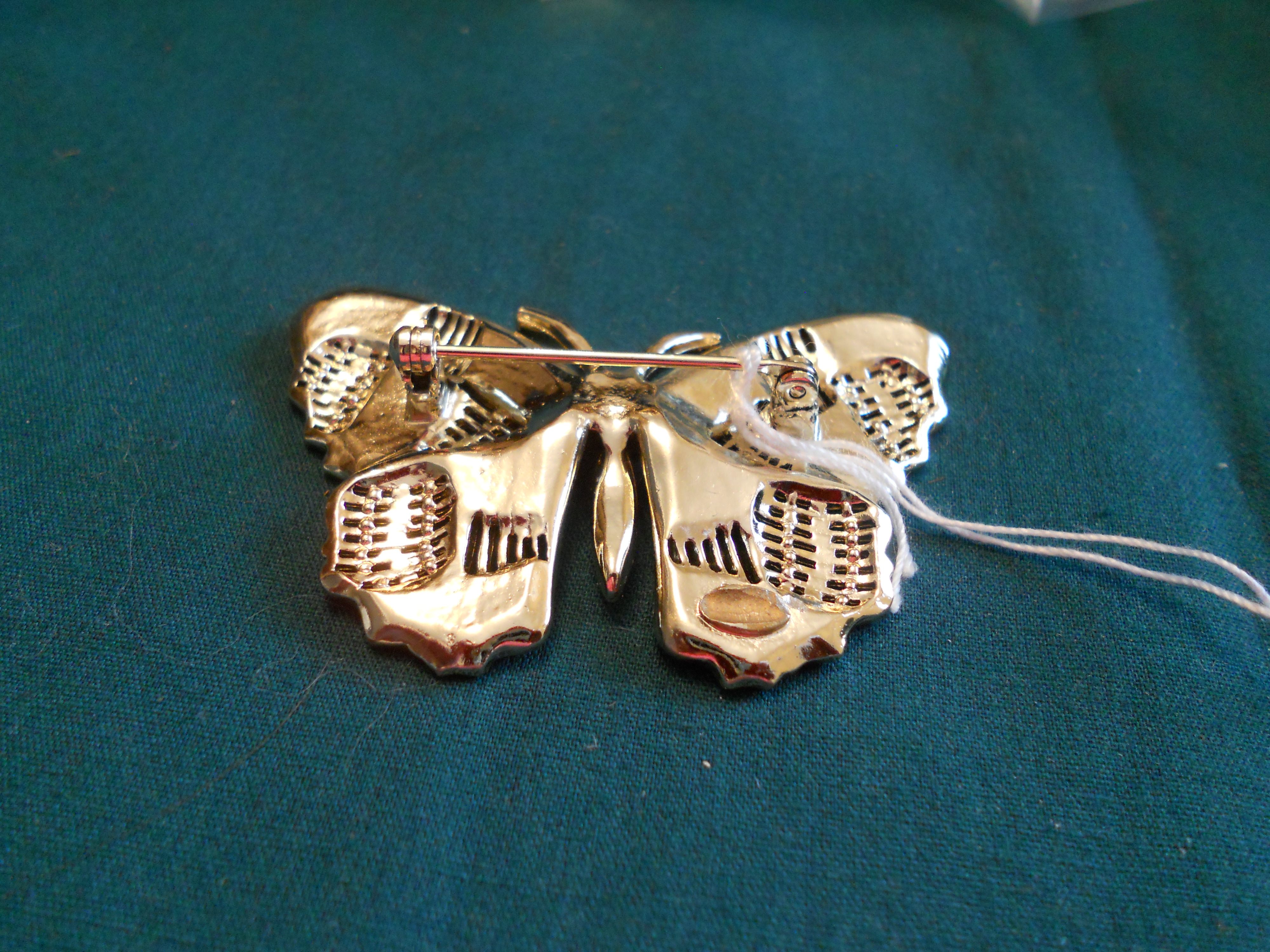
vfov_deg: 44.2
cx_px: 635
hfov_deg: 56.8
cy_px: 476
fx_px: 1174
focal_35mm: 32
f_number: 3.5
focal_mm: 5.8
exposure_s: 1/30
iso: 400
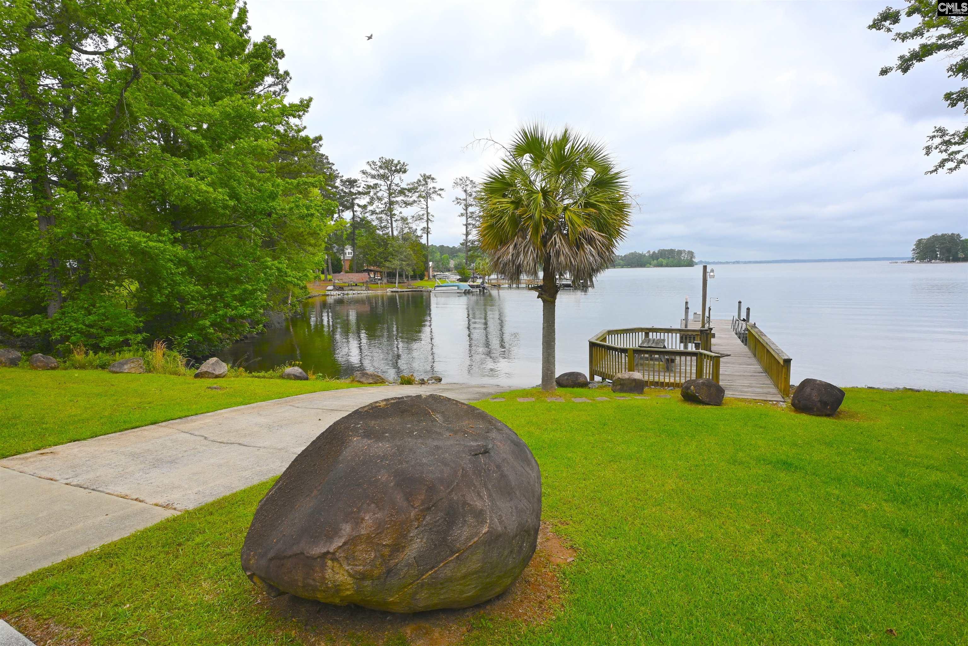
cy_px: 323
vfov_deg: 67.4
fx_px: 484
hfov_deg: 90.0
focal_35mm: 18
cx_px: 484
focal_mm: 12
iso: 100
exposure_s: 1/320
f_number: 6.3
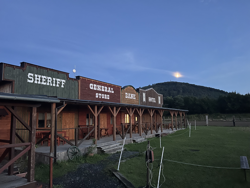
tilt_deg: +6.5
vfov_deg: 53.1
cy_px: 94
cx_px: 125
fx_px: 188
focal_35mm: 26
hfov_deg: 67.3
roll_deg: +1.6
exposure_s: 1/25
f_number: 1.5
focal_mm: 5.7
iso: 1000
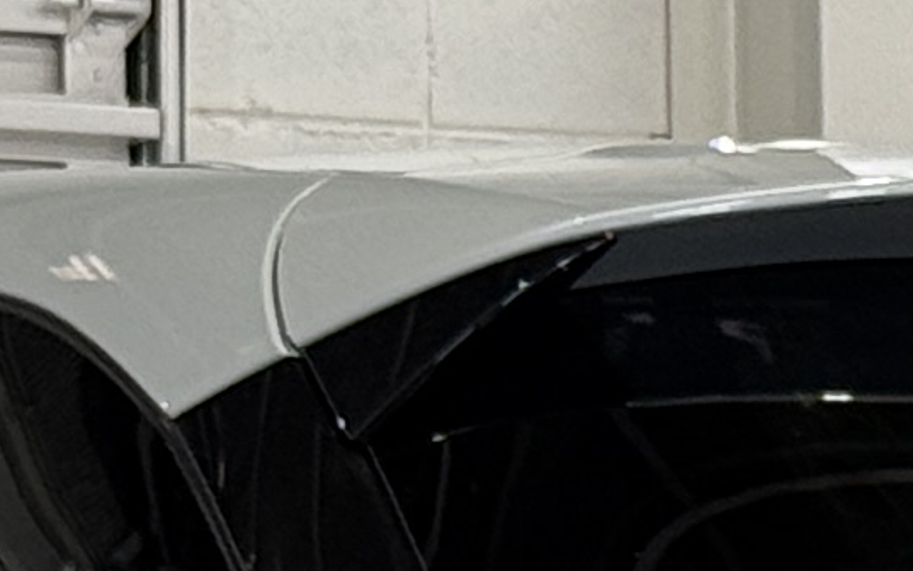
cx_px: 549
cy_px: 1285
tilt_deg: +1.0
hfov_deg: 5.5
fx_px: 9508
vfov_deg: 3.4
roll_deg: +0.2
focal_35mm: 382
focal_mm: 6.76
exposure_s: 1/60
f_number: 1.78
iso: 64
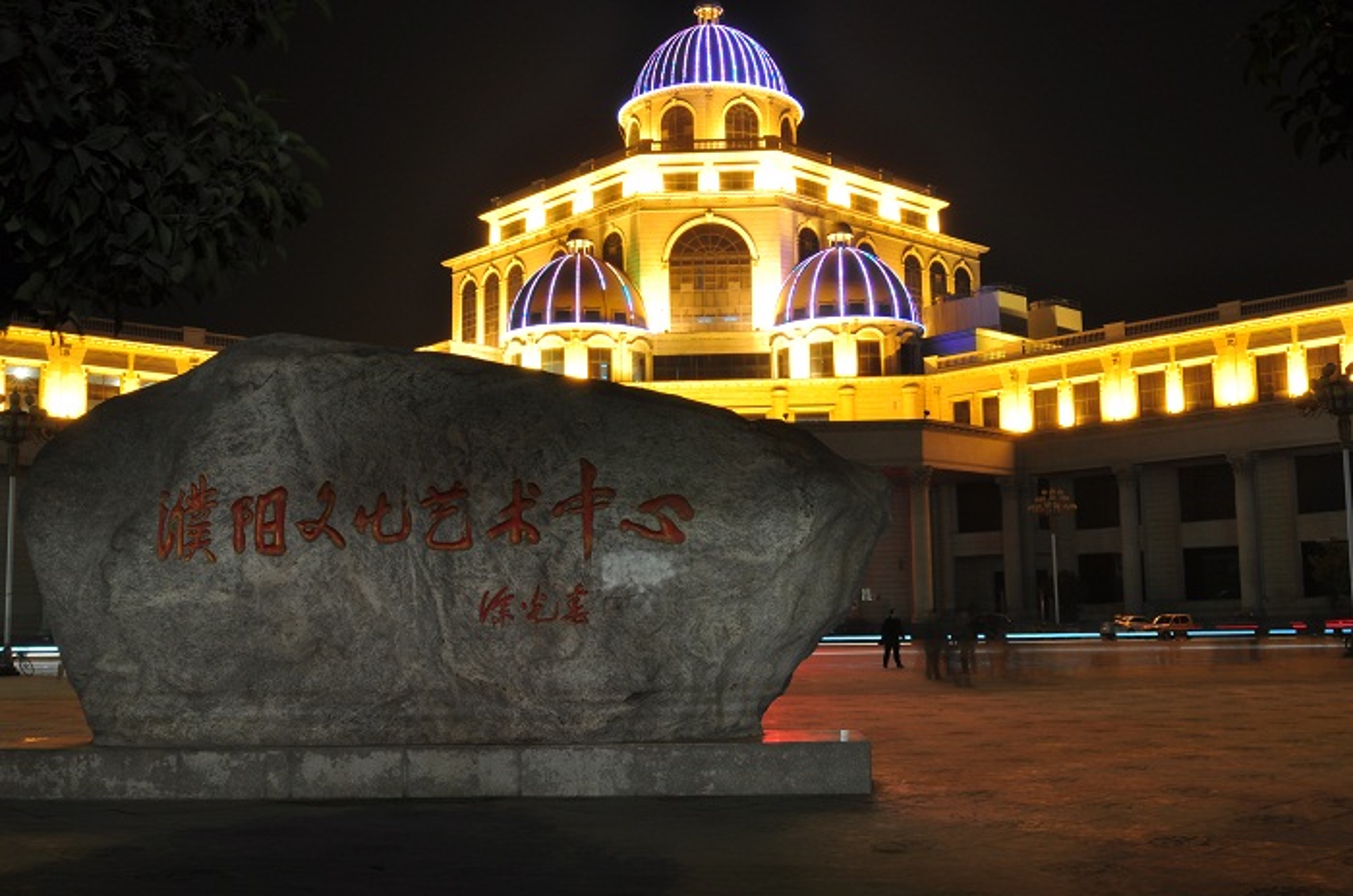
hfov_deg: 53.2
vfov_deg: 36.7
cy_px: 448
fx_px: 1351
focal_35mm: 36
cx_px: 676
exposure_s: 30
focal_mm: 24
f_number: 20
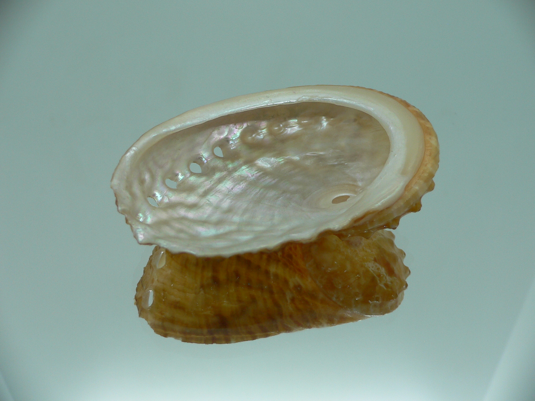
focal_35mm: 35
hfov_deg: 52.6
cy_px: 200
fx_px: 541
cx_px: 268
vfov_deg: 40.7
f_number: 2.8
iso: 80
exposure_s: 1/60
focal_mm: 4.6
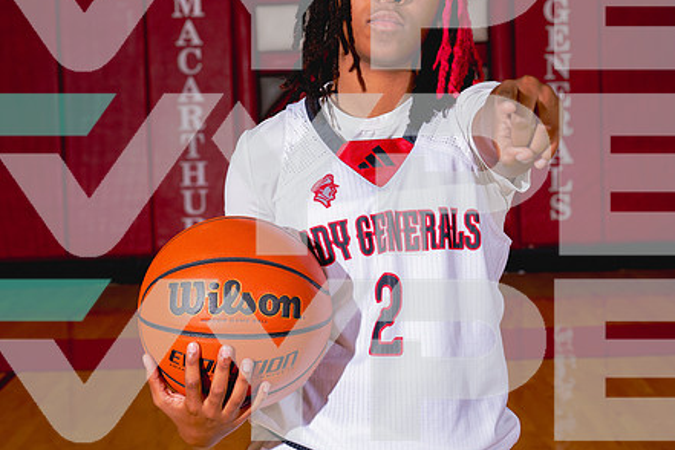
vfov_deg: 14.9
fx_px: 1725
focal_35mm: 92
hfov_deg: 22.1
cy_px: 175
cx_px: 346
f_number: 8
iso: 800
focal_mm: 70
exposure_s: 1/250
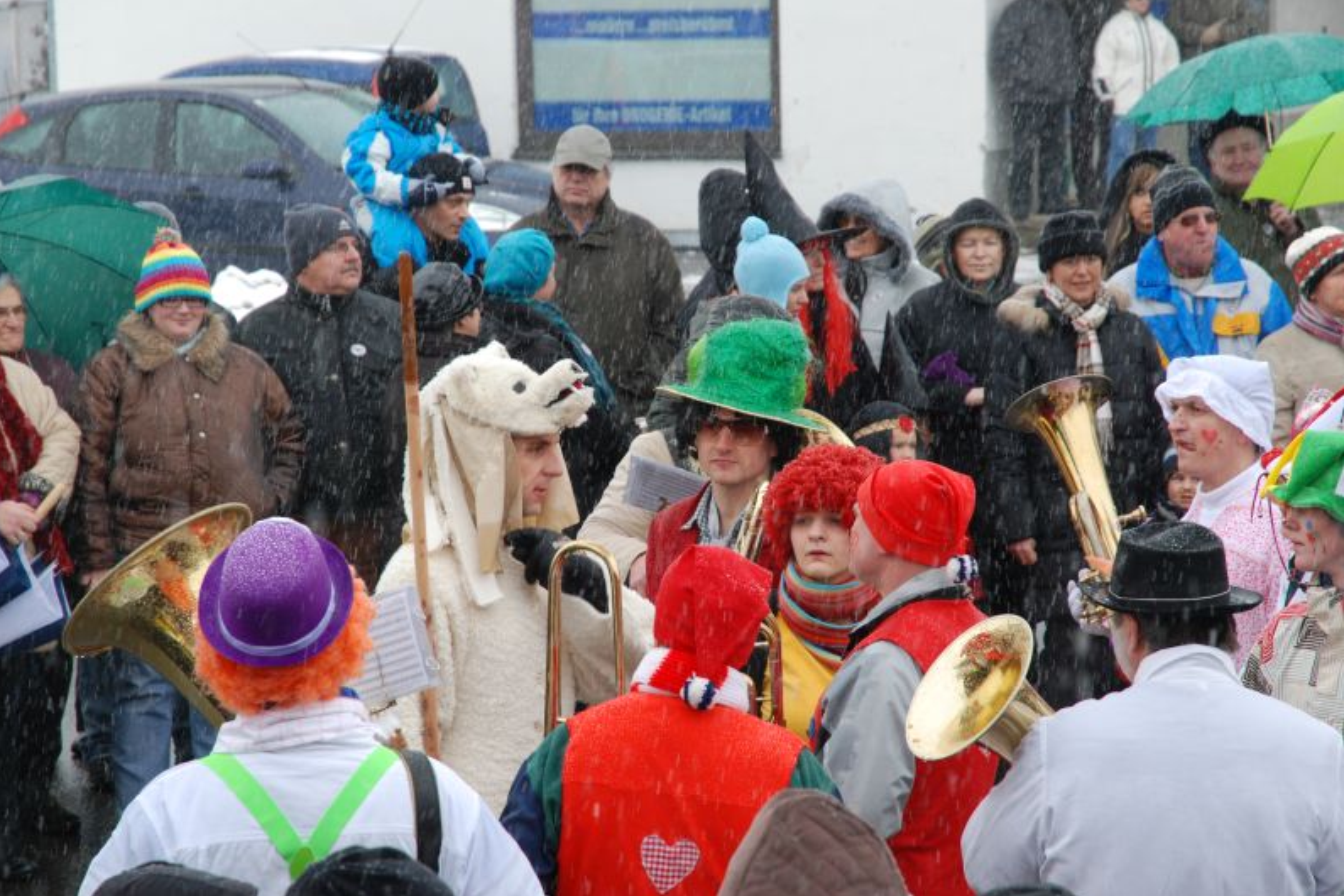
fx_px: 4797
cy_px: 449
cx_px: 669
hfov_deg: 15.9
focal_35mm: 129
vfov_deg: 10.7
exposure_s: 1/80
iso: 250
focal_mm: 85
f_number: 8
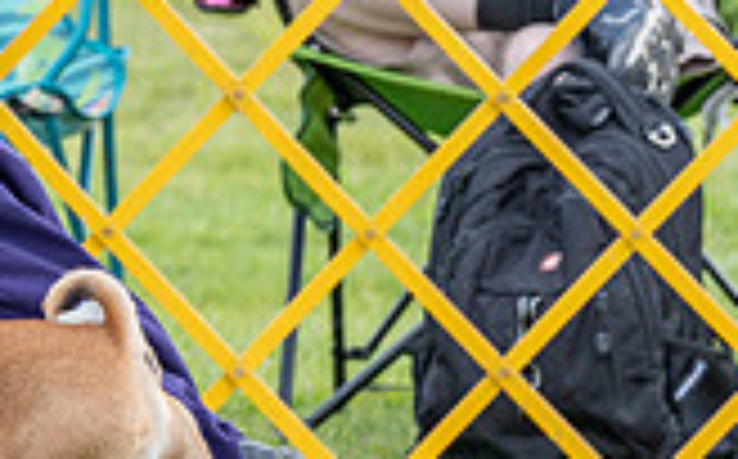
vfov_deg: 1.7
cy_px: 1
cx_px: -353
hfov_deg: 2.7
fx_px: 15506
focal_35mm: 772
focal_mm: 170
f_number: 4
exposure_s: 1/640
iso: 400
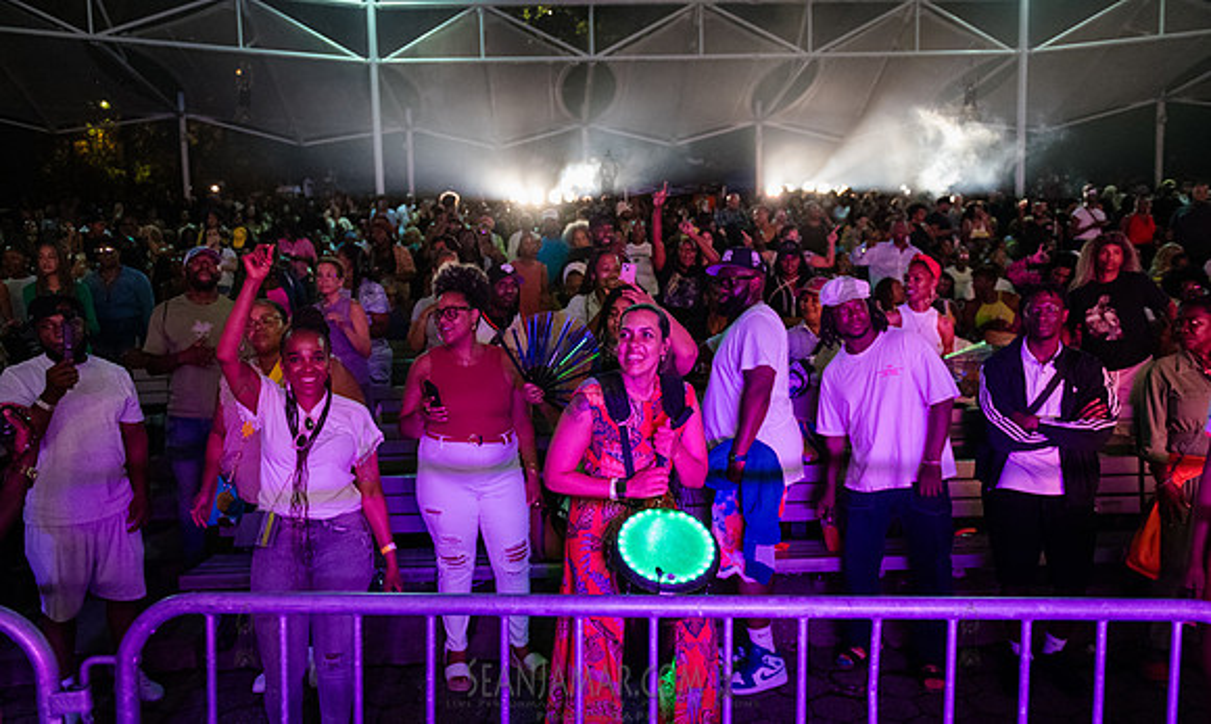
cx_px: 606
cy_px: 404
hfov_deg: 72.4
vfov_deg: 47.2
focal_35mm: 25
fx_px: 827
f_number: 2.8
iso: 5000
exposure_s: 1/125
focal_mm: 24
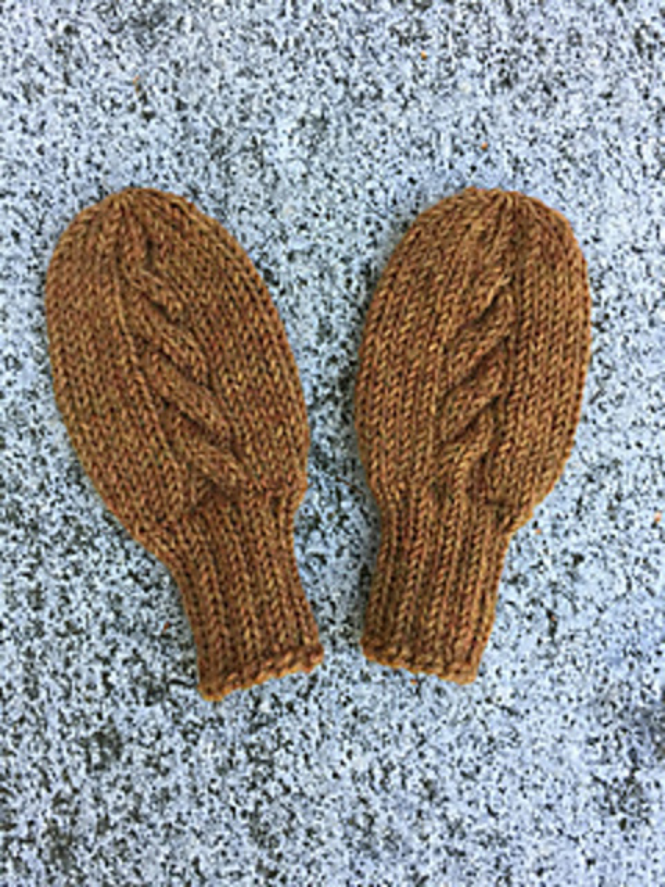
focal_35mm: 29
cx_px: 332
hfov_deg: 48.2
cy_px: 444
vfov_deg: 61.7
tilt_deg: -84.7
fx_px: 743
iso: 32
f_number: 2.2
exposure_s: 1/30
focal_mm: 4.15
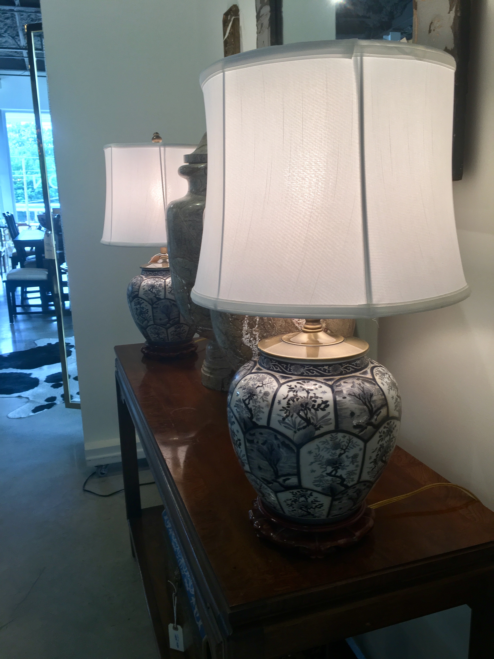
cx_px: 247
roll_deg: +0.0
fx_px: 552
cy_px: 330
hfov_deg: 48.2
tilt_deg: -14.2
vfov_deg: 61.7
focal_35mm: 29
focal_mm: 4.15
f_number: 2.2
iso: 25
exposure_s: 1/60
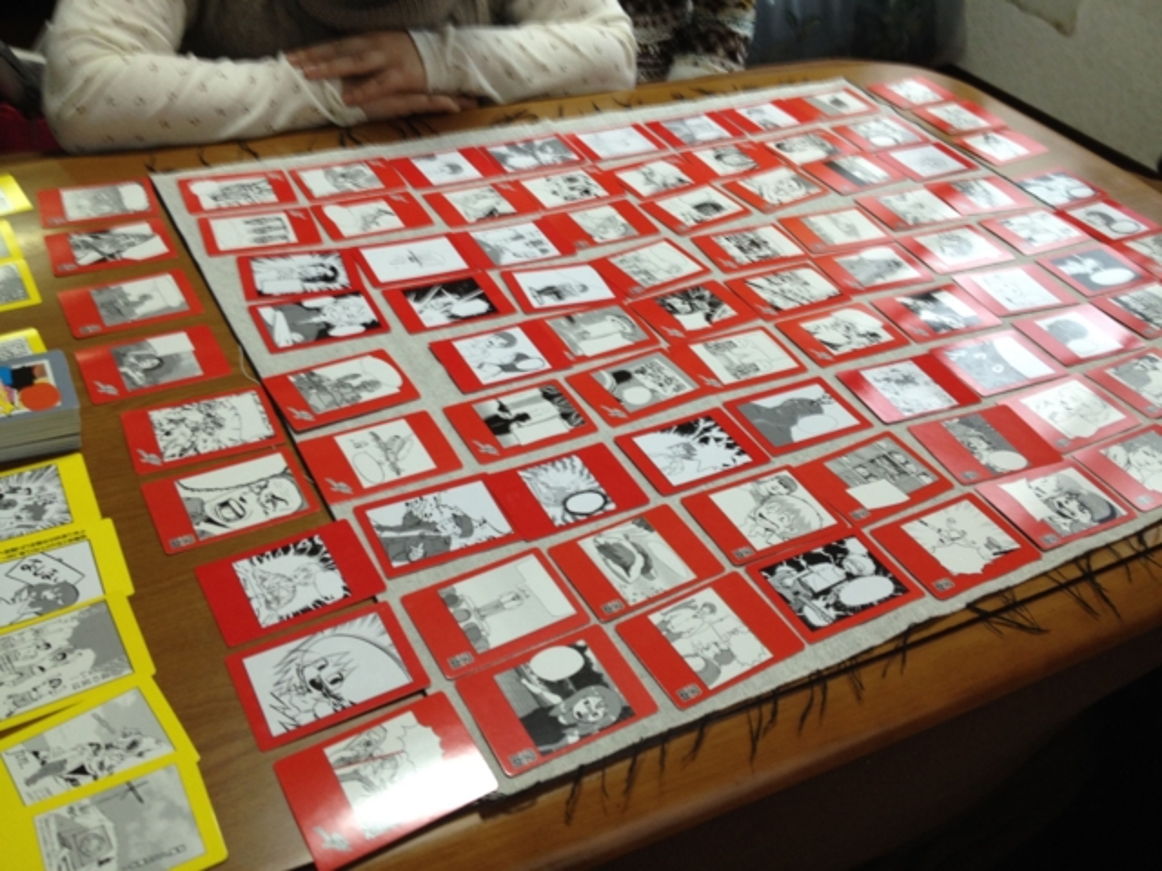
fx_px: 1175
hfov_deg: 52.6
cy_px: 436
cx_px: 581
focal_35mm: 35
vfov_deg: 40.7
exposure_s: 1/20
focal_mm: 4.28
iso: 80
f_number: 2.4
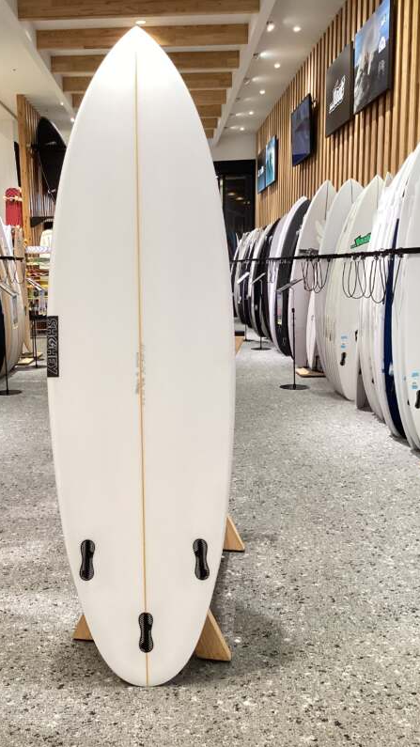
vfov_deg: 58.0
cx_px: 142
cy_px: 375
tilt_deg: -8.5
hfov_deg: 34.3
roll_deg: -1.0
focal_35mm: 34
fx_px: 673
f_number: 2.4
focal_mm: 3.3
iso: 160
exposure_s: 1/60
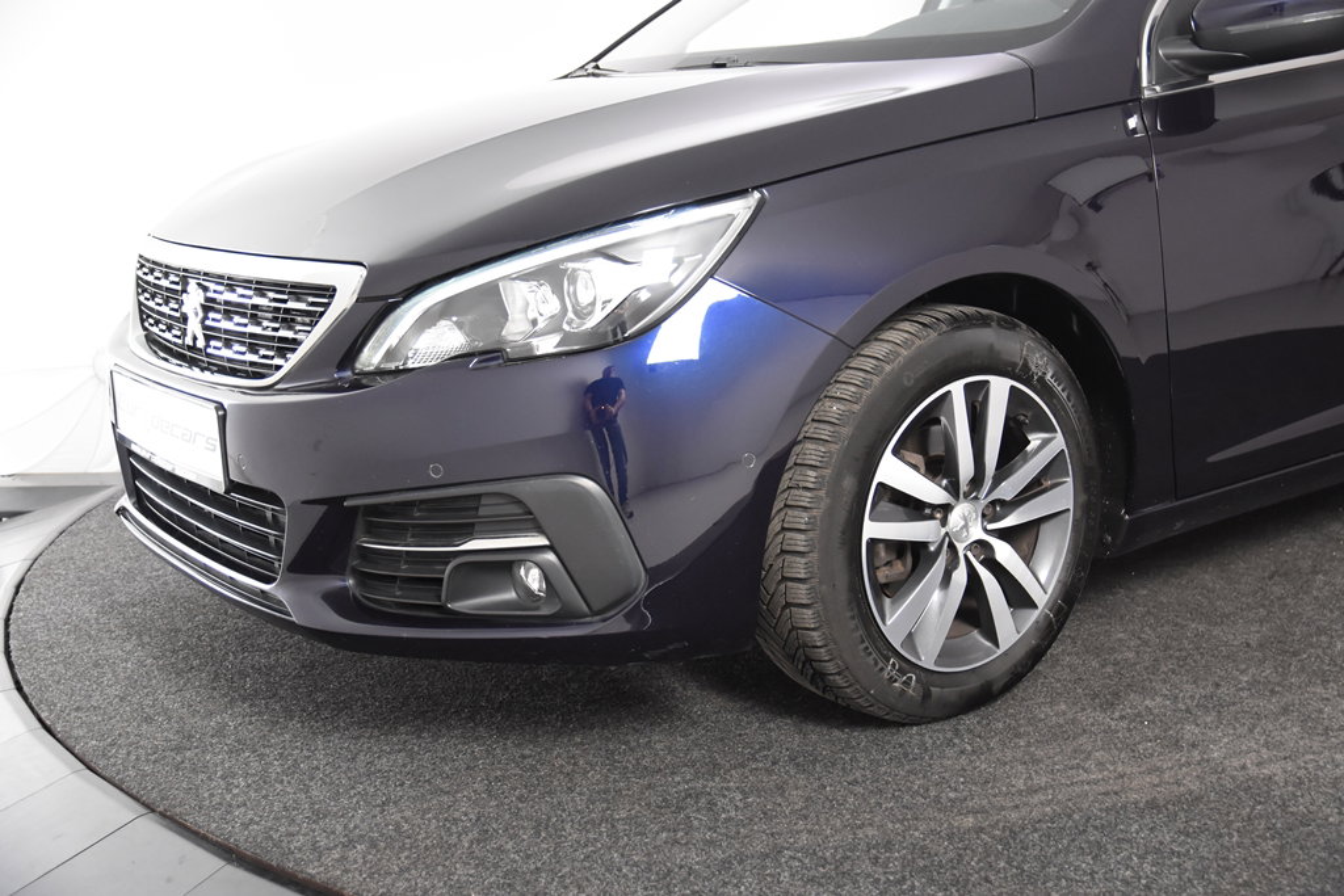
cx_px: 672
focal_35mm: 42
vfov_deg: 31.9
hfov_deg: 46.4
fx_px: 1568
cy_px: 448
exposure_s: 1/60
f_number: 4
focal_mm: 28
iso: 1600
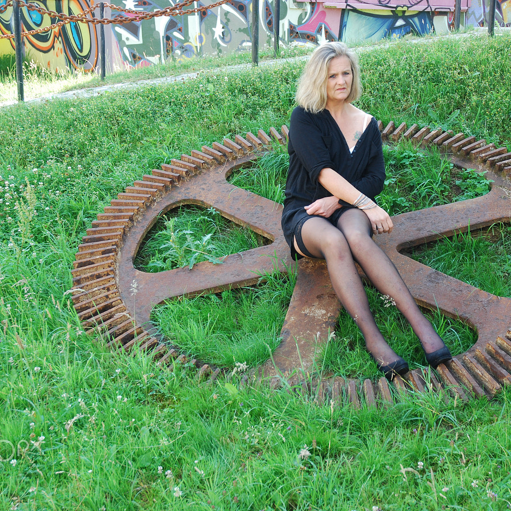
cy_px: 257
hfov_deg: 30.7
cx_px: 306
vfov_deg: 30.7
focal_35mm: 56
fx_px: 929
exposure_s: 1/80
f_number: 4.5
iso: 200
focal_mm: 29
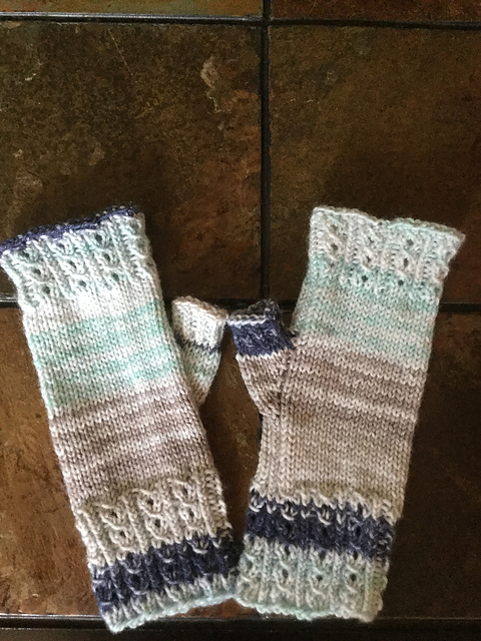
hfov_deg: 45.4
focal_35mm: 31
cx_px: 240
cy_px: 320
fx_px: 574
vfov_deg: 58.4
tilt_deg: -85.5
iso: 320
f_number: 2.4
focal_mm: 3.3
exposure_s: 1/15
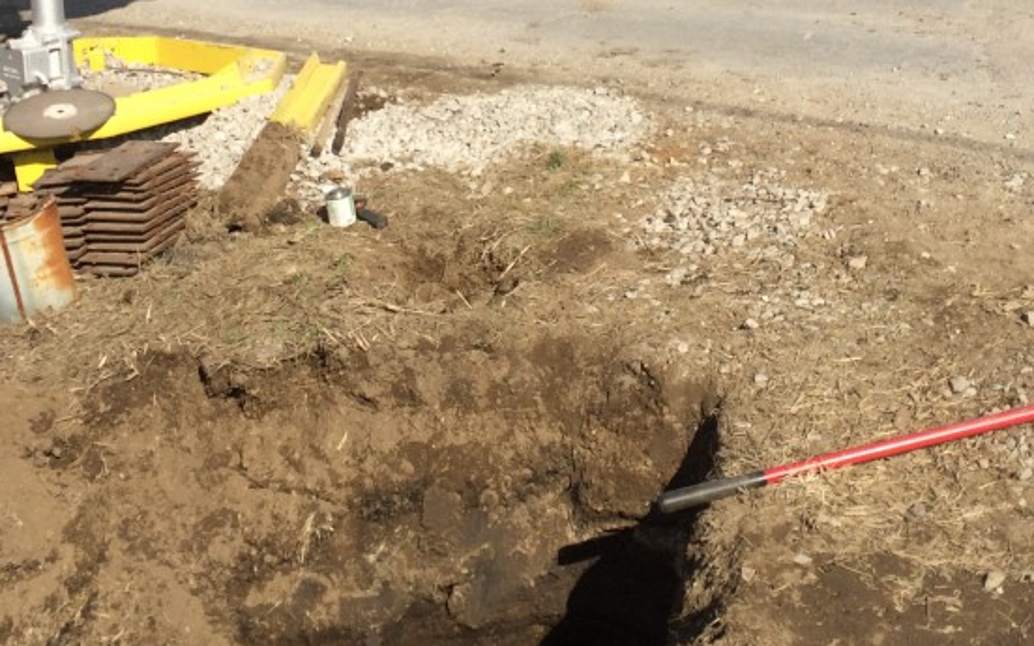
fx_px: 1606
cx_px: 577
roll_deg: +0.2
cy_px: 21
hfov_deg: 35.6
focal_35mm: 57
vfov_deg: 22.0
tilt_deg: -8.7
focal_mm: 4.15
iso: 32
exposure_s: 1/3165
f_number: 2.2
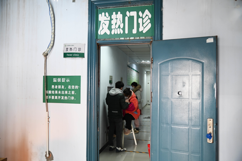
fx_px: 202
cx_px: 121
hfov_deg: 62.0
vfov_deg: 43.6
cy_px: 80
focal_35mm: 30
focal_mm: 30
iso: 800
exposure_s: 1/160
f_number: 4
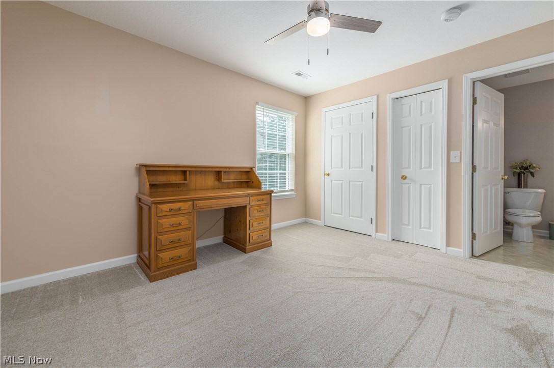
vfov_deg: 81.1
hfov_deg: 104.3
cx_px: 277
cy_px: 184
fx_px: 215
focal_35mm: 14
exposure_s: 1/60
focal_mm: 14
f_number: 8
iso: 200
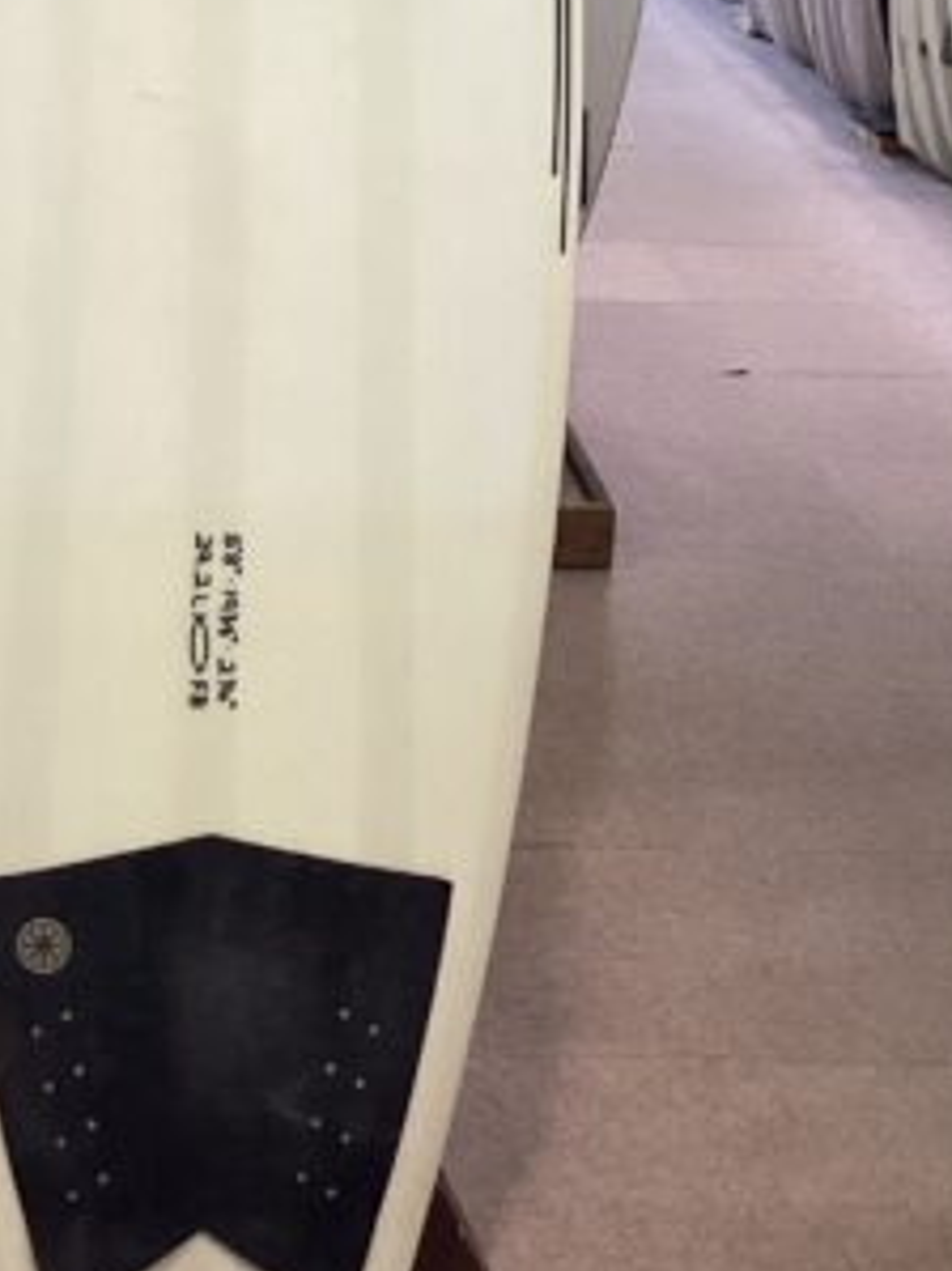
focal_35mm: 83
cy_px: -136
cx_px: 246
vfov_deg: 22.2
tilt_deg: -7.1
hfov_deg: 17.7
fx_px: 3046
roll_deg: -0.7
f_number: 2.4
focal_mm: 3.3
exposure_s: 1/100
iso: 80
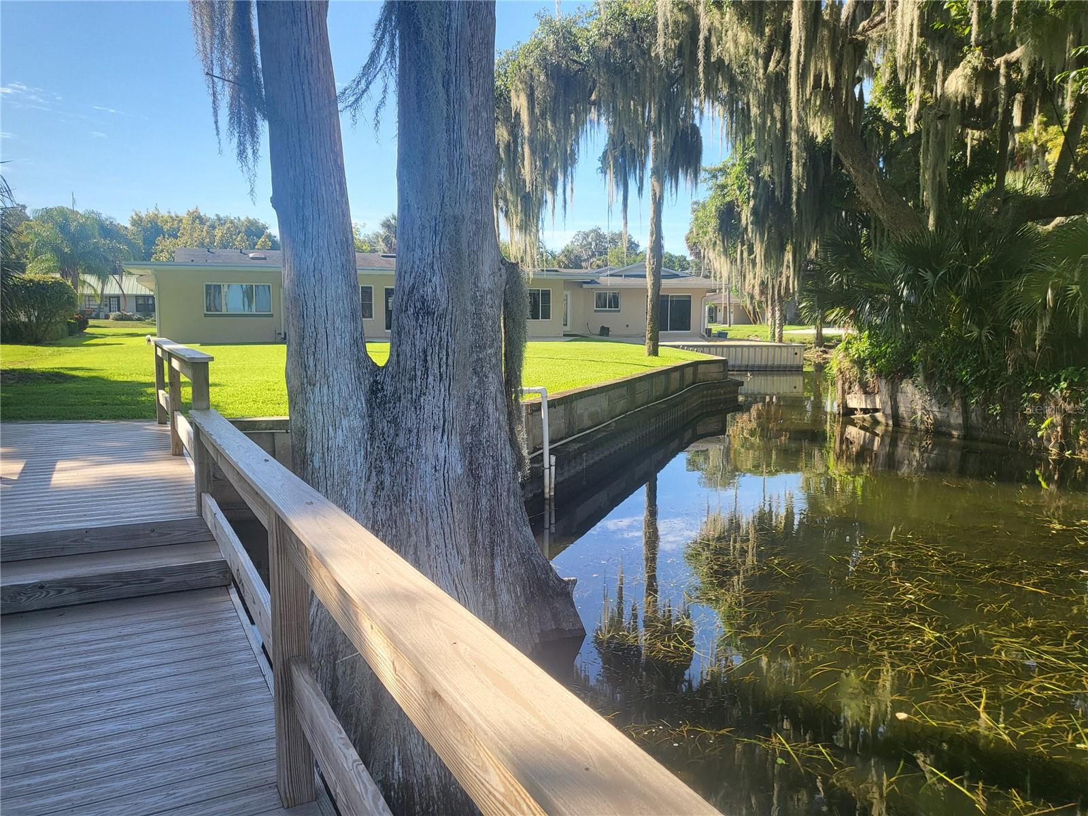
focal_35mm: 26
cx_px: 544
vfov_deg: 53.1
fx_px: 817
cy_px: 408
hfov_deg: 67.3
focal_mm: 4.25
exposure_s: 1/1167
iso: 50
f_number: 1.8
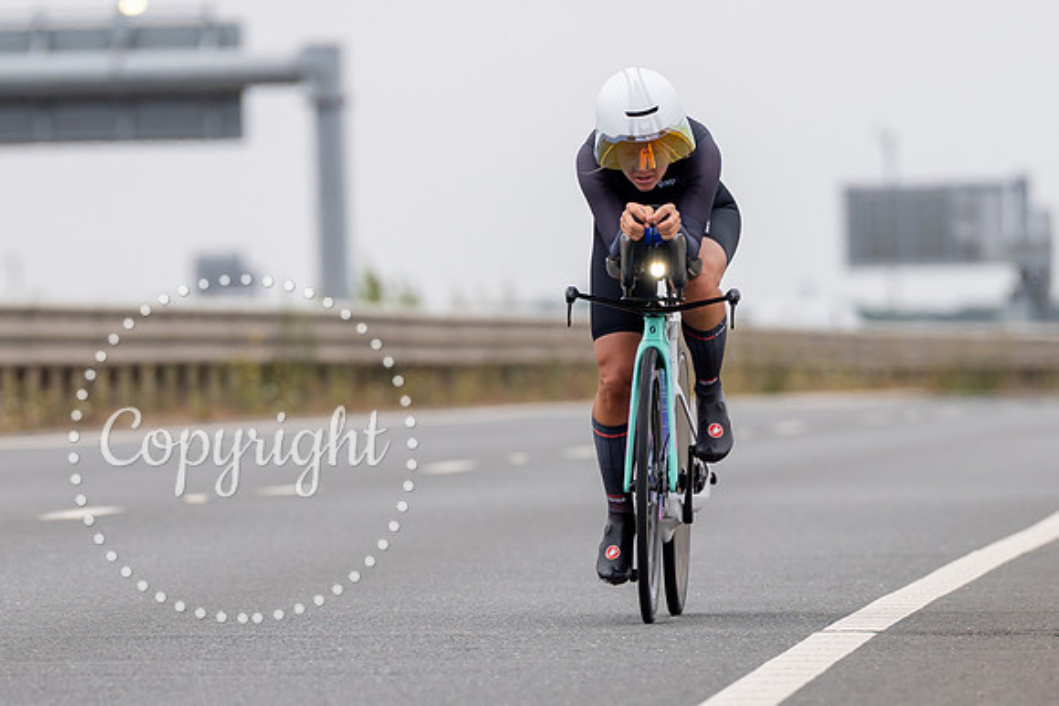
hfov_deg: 3.8
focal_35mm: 544
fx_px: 15994
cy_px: 628
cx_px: 628
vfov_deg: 2.5
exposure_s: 1/800
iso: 100
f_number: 3.2
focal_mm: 200
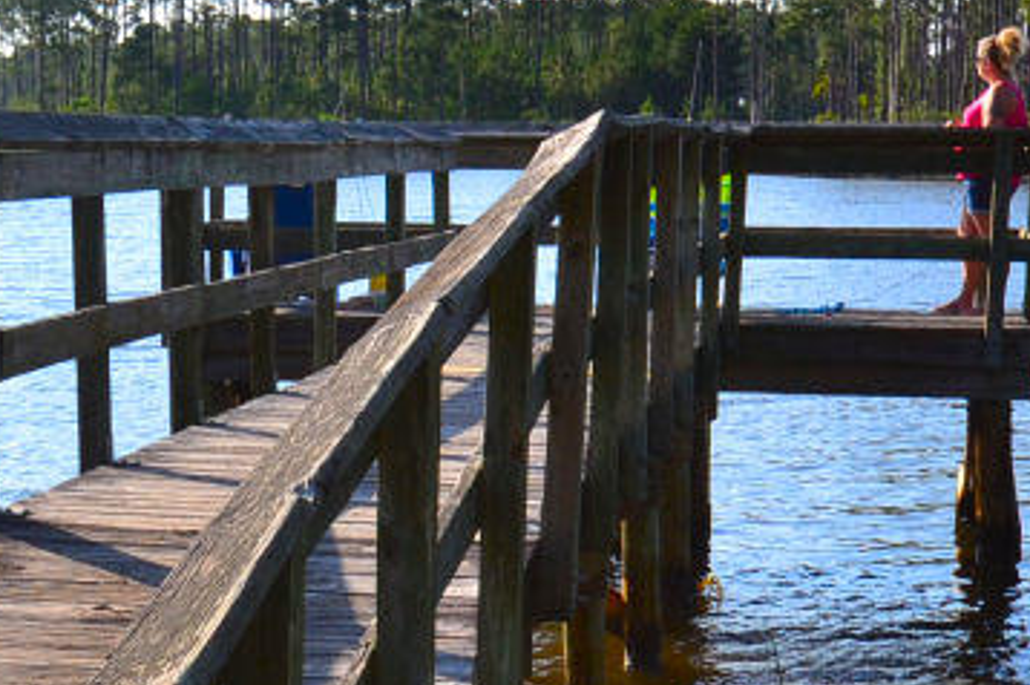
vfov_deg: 11.8
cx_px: 49
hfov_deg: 17.3
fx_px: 3316
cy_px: 331
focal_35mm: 116
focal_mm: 24
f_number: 10
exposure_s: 1/250
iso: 400
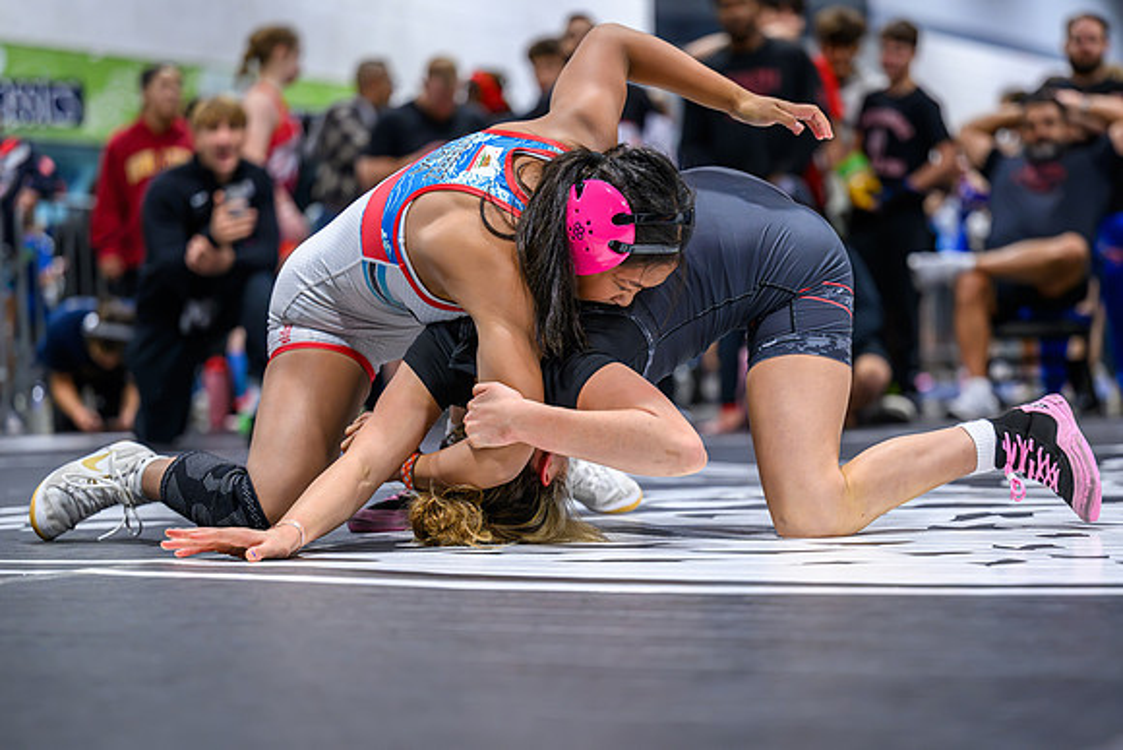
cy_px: 418
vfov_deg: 12.7
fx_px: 3377
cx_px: 624
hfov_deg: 18.9
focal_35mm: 108
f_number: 2.8
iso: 3200
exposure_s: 1/800
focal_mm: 97
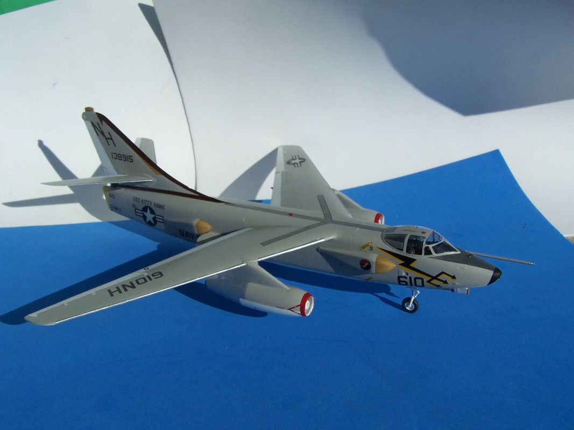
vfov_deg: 37.7
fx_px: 630
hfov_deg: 49.0
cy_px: 215
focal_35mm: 38
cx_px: 287
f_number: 5.6
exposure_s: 1/1500
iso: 80
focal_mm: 6.3
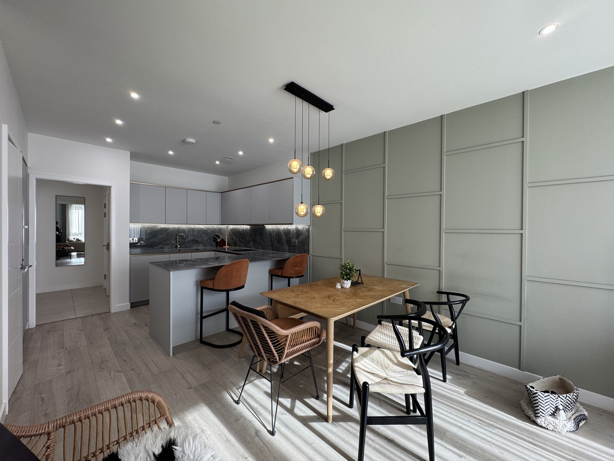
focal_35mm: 14
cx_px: 307
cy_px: 230
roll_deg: -0.2
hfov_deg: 102.1
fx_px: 248
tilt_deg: +0.0
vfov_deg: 85.7
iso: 80
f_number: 2.2
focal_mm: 2.22
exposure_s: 1/100
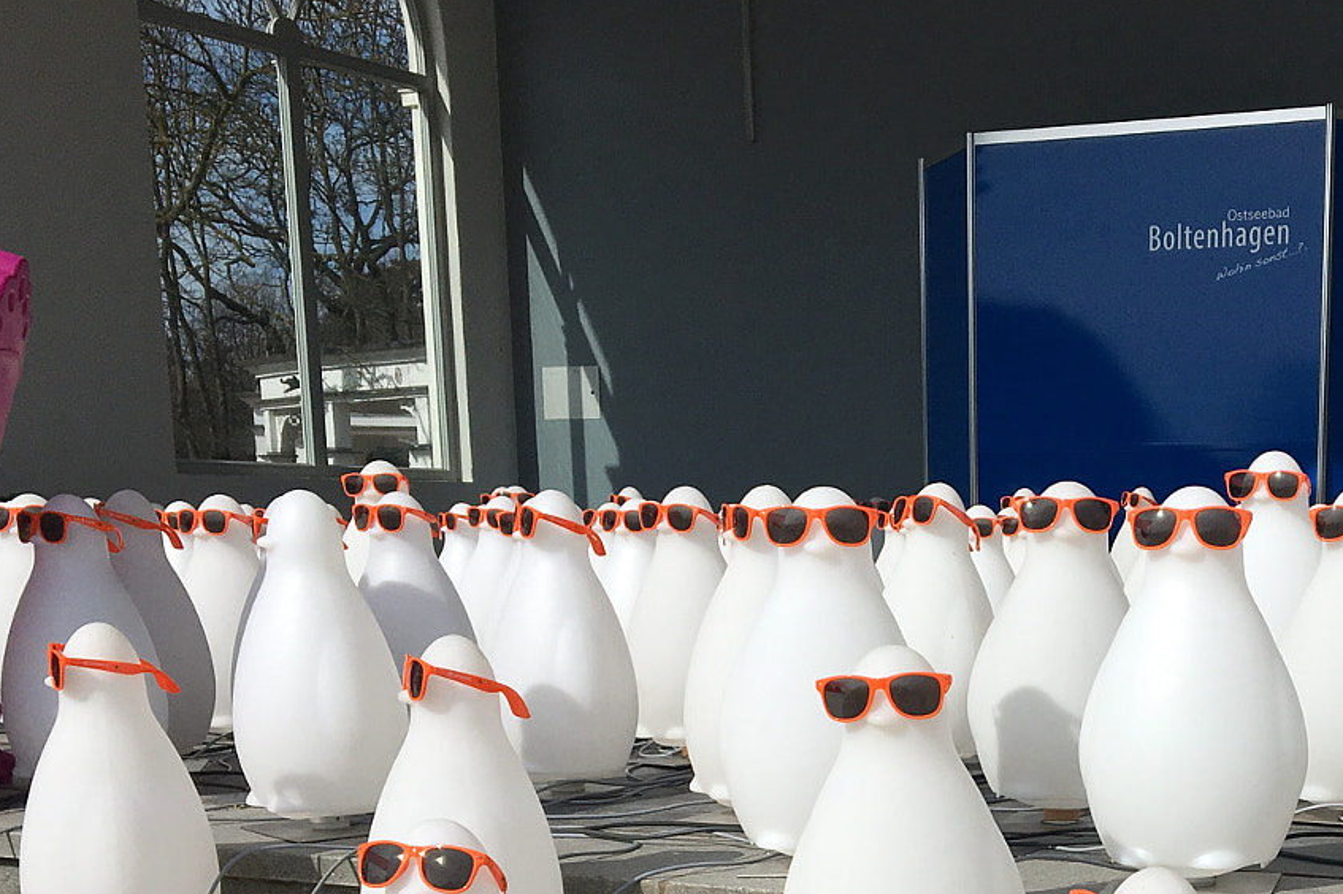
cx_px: 1119
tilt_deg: -9.5
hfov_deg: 33.8
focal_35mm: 57
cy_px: 930
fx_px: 2125
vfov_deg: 22.7
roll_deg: +0.9
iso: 25
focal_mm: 4.15
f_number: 2.2
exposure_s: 1/5128
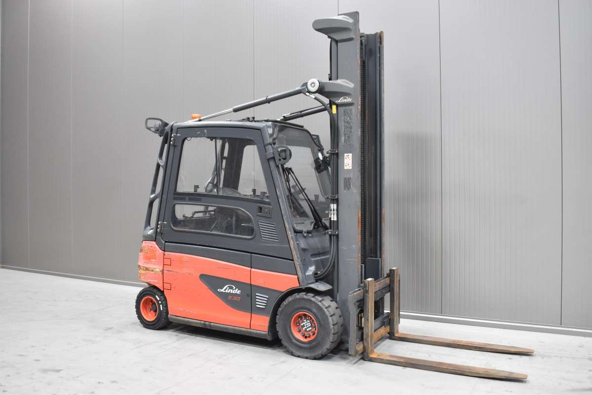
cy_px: 198
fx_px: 518
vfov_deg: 41.7
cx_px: 296
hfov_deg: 59.5
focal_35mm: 32
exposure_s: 1/25
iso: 1600
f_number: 4.5
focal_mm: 21
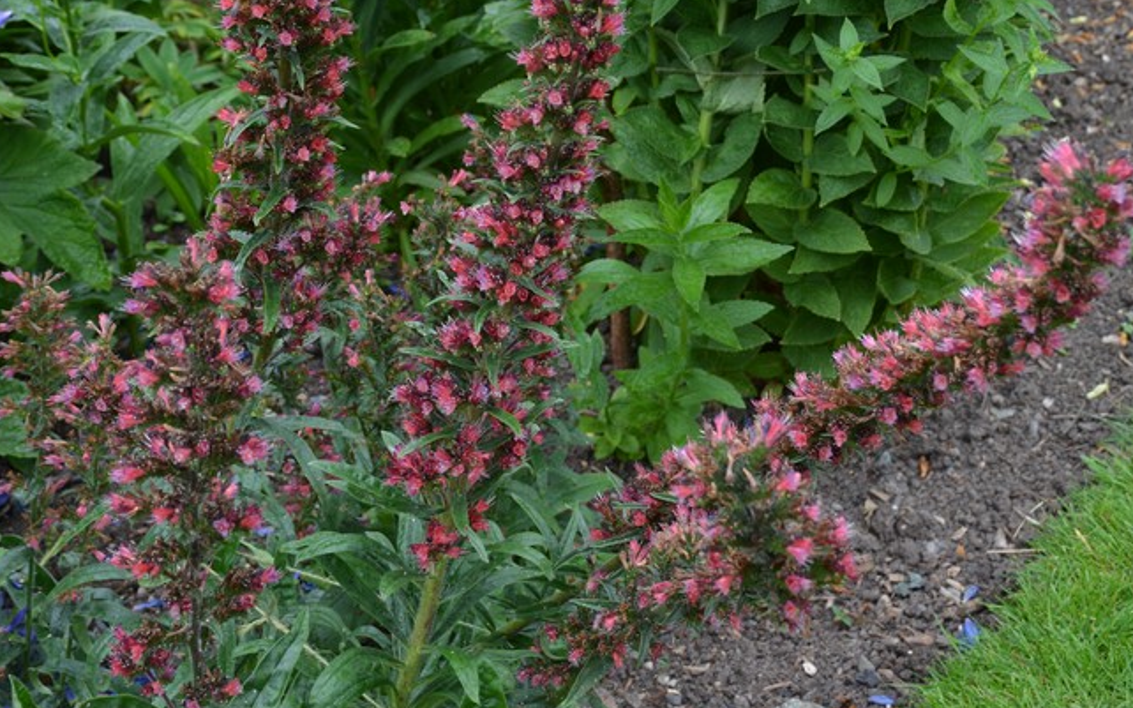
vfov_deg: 16.5
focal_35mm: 78
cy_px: 46
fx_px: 2408
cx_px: 555
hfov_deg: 26.5
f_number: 5.6
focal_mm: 32
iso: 200
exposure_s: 1/125
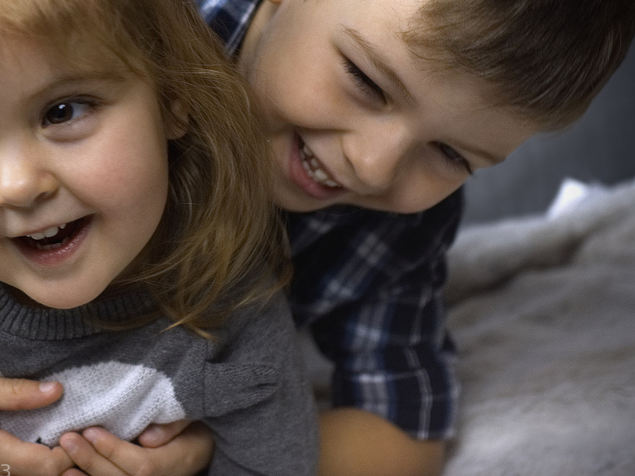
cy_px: 145
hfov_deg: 24.5
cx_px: 184
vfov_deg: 18.6
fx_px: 1449
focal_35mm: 79
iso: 400
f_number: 1.8
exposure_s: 1/200
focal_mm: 25
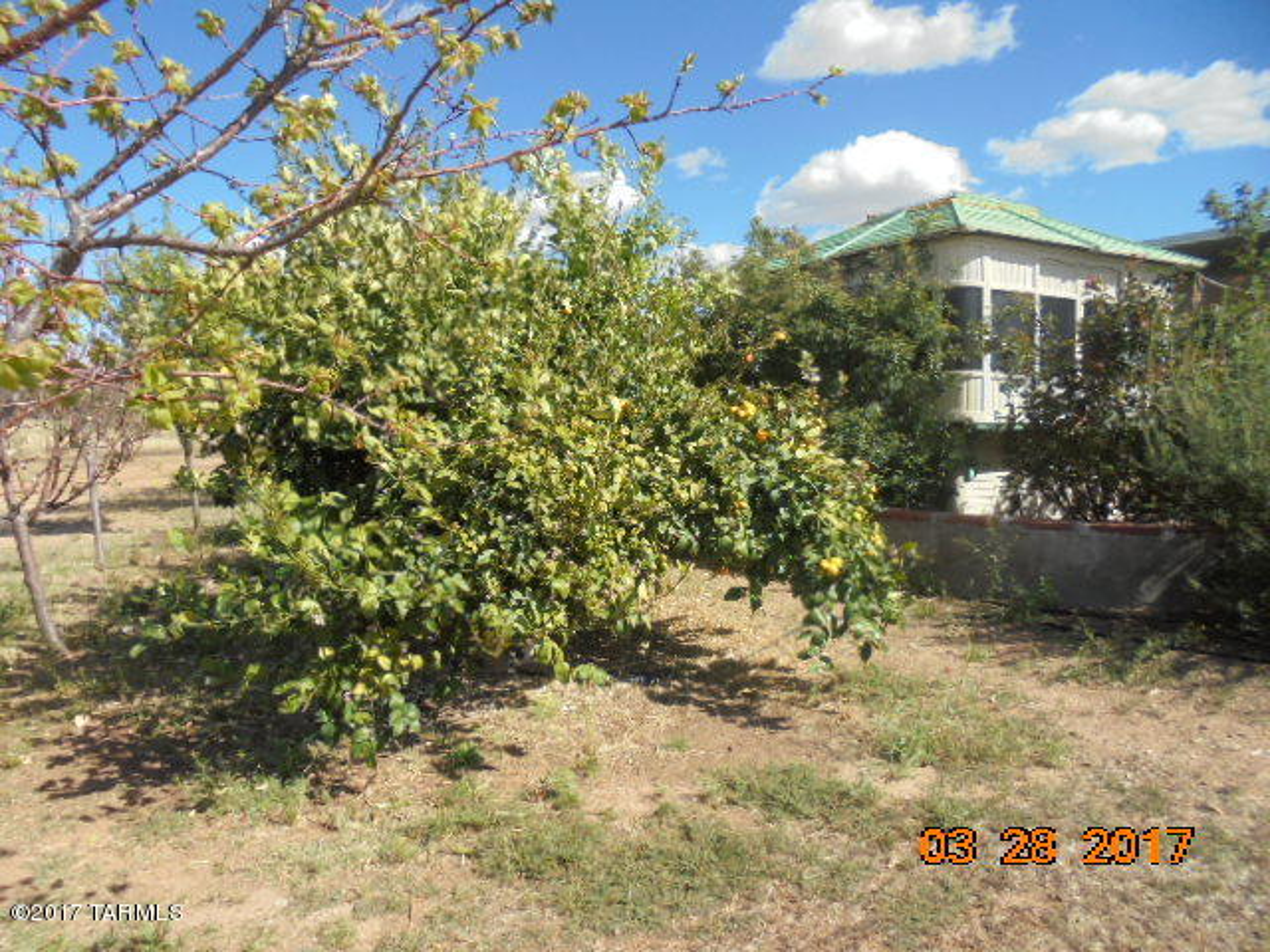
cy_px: 476
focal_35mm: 26
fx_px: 954
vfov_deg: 53.1
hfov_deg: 67.3
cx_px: 635
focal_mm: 4.6
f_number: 3.5
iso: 100
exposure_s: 1/640
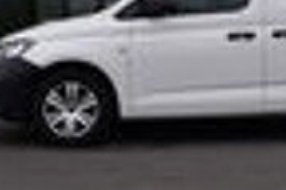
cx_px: 296
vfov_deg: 13.5
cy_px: -4
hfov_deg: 19.7
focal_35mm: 100
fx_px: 794
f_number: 11
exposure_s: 1/500
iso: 400
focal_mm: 24
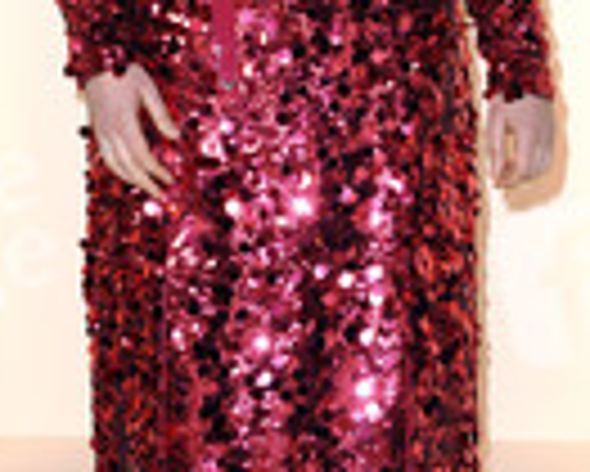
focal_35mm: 166
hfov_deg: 11.6
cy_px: 36
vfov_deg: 9.3
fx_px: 2901
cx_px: 318
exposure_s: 1/200
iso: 1600
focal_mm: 58
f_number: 6.3
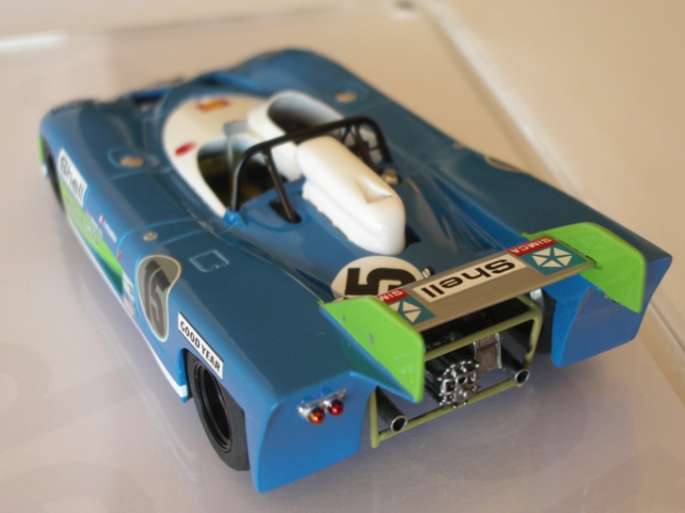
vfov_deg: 23.6
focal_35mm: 62
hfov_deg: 31.2
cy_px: 256
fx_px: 1226
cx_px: 342
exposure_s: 1/80
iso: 160
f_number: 3.5
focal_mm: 10.2
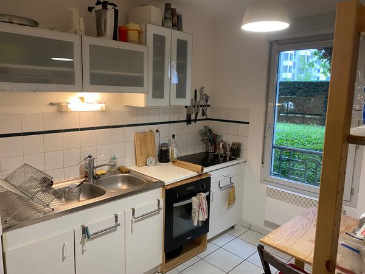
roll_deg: -1.7
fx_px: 274
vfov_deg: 53.1
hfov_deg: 67.3
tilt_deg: -10.2
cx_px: 182
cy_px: 137
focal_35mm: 26
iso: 160
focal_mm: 4.25
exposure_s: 1/50
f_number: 1.8
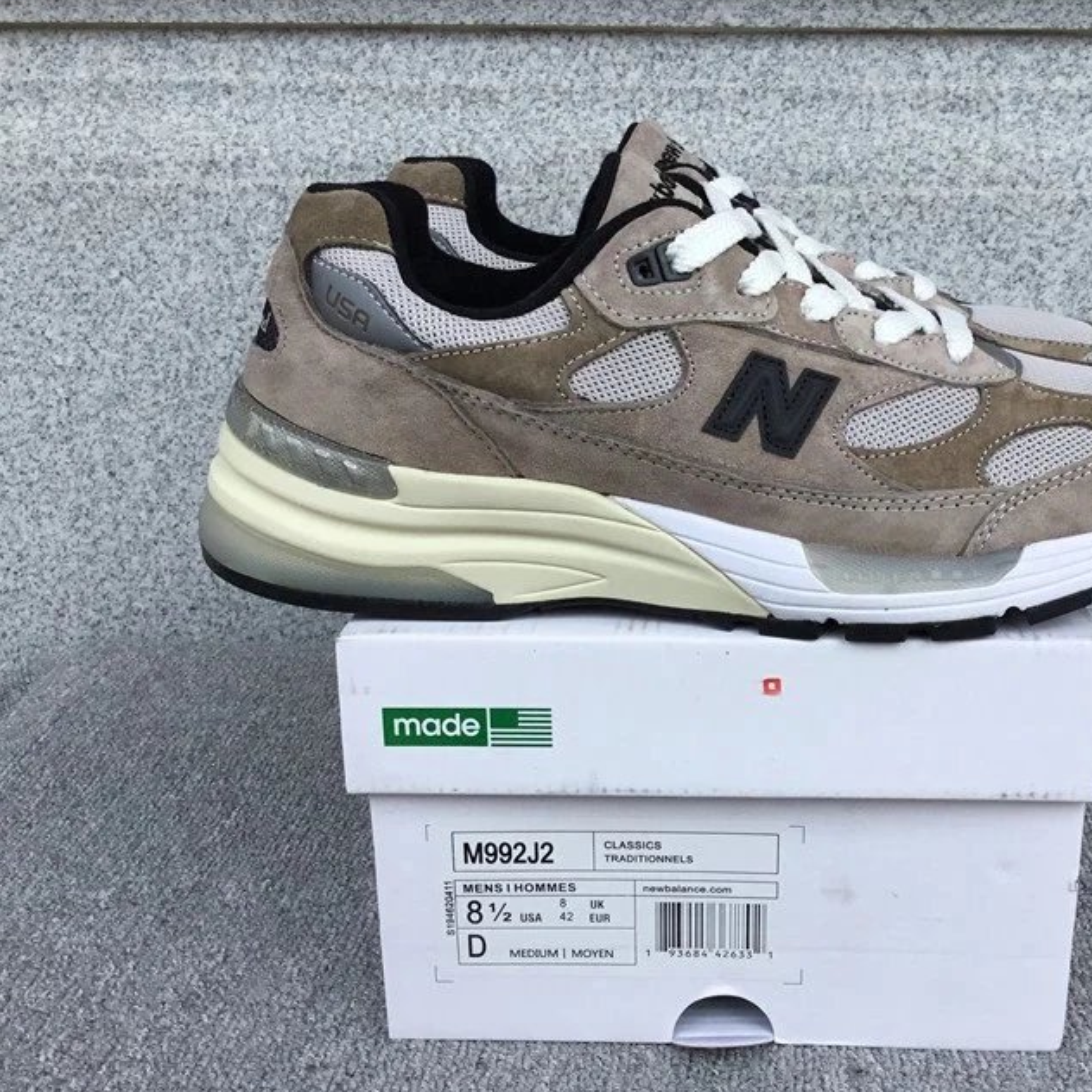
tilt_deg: -18.2
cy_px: 556
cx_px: 721
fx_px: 1392
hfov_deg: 42.3
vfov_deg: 42.8
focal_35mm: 39
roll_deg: +0.1
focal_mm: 3.3
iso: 25
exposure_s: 1/612
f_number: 2.4
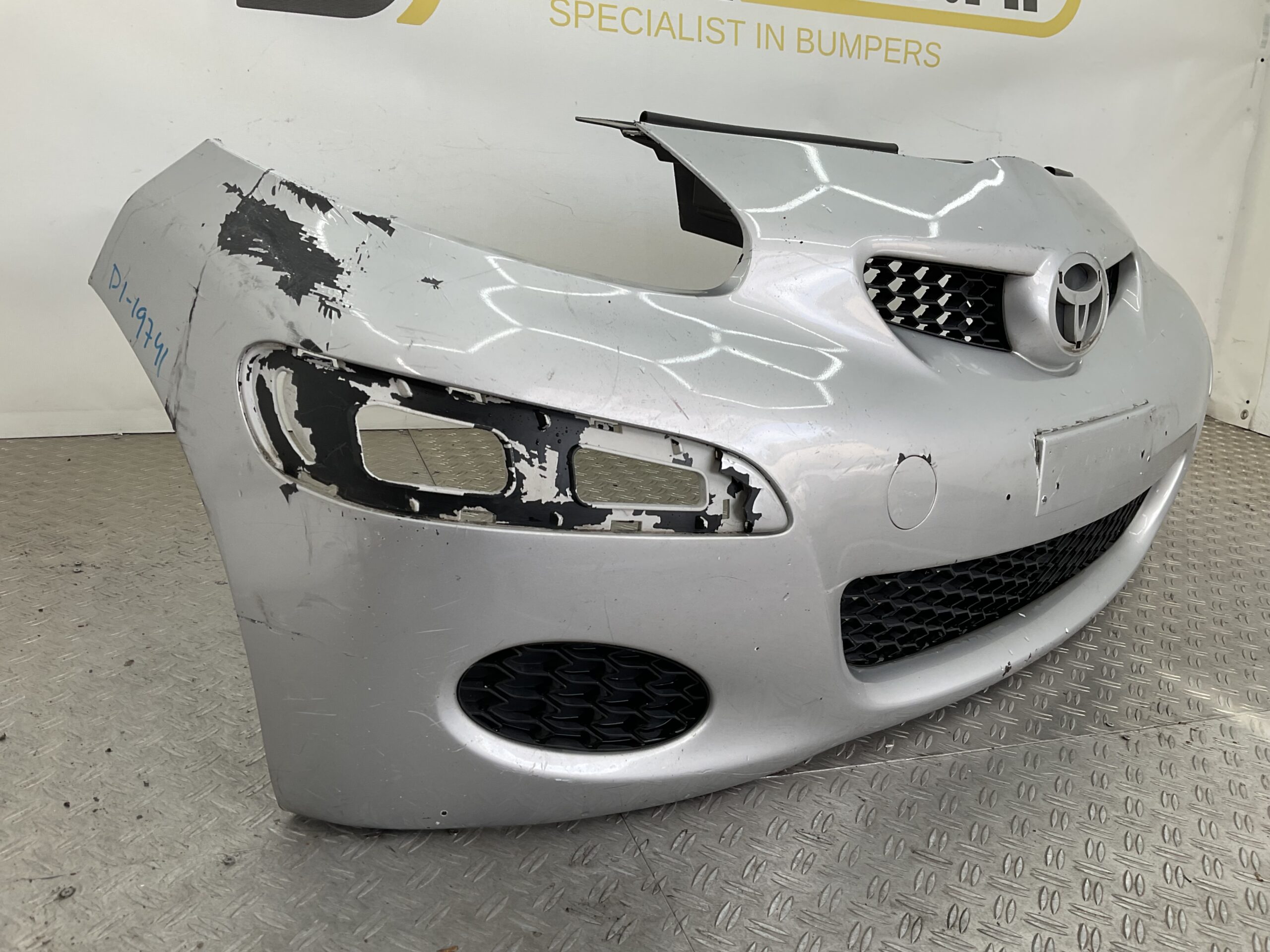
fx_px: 1064
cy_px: 476
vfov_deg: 48.2
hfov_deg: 61.7
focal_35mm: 29
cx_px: 635
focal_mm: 3
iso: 16
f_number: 1.8
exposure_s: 1/144
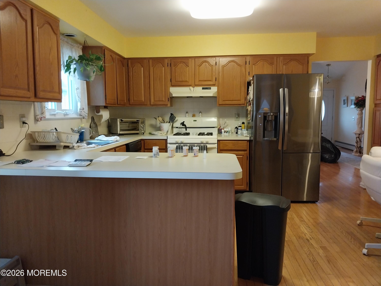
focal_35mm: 26
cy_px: 143
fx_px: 286
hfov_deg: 67.3
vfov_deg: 53.1
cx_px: 190
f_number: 1.8
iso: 320
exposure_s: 1/40
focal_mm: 4
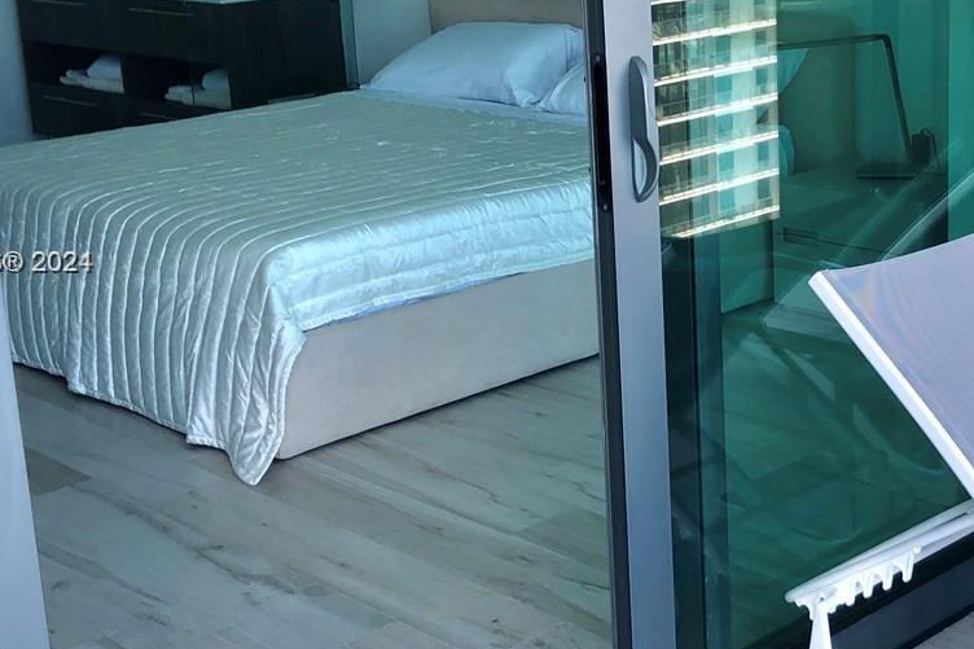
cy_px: 264
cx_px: 715
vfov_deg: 21.9
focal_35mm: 62
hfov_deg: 31.9
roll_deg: +1.2
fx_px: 1677
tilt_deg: -15.0
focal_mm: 3.99
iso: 25
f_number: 1.8
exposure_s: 1/120
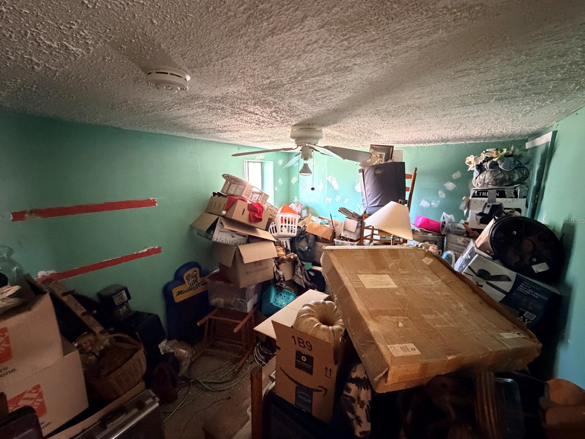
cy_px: 220
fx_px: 254
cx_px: 290
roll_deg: +0.6
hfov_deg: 98.2
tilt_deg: -10.4
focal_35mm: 15
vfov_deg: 81.8
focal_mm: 2.22
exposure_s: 1/44
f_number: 2.2
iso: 1250
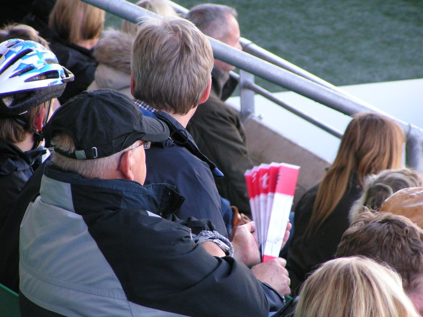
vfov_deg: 5.3
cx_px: 212
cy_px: 158
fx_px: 3458
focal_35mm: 283
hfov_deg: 7.0
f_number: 3.5
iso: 200
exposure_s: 1/200
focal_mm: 43.3
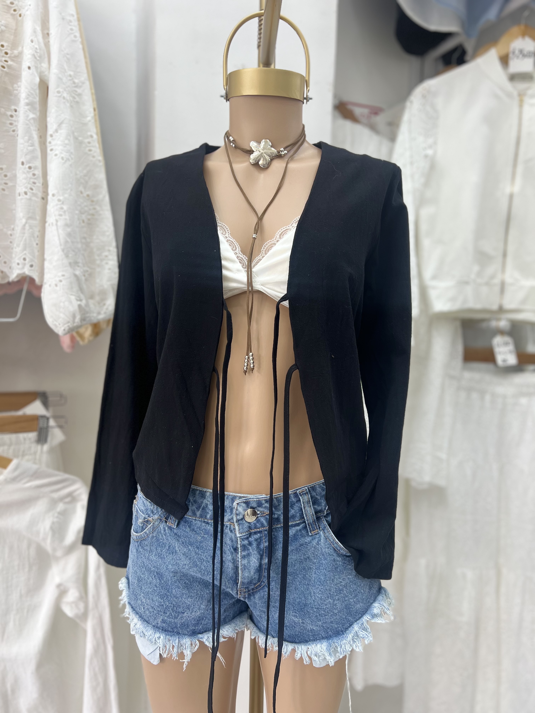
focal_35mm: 26
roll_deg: -1.6
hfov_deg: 53.1
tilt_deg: -5.5
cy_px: 356
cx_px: 268
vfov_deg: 67.3
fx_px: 536
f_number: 1.5
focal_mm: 5.7
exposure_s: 1/100
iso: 40
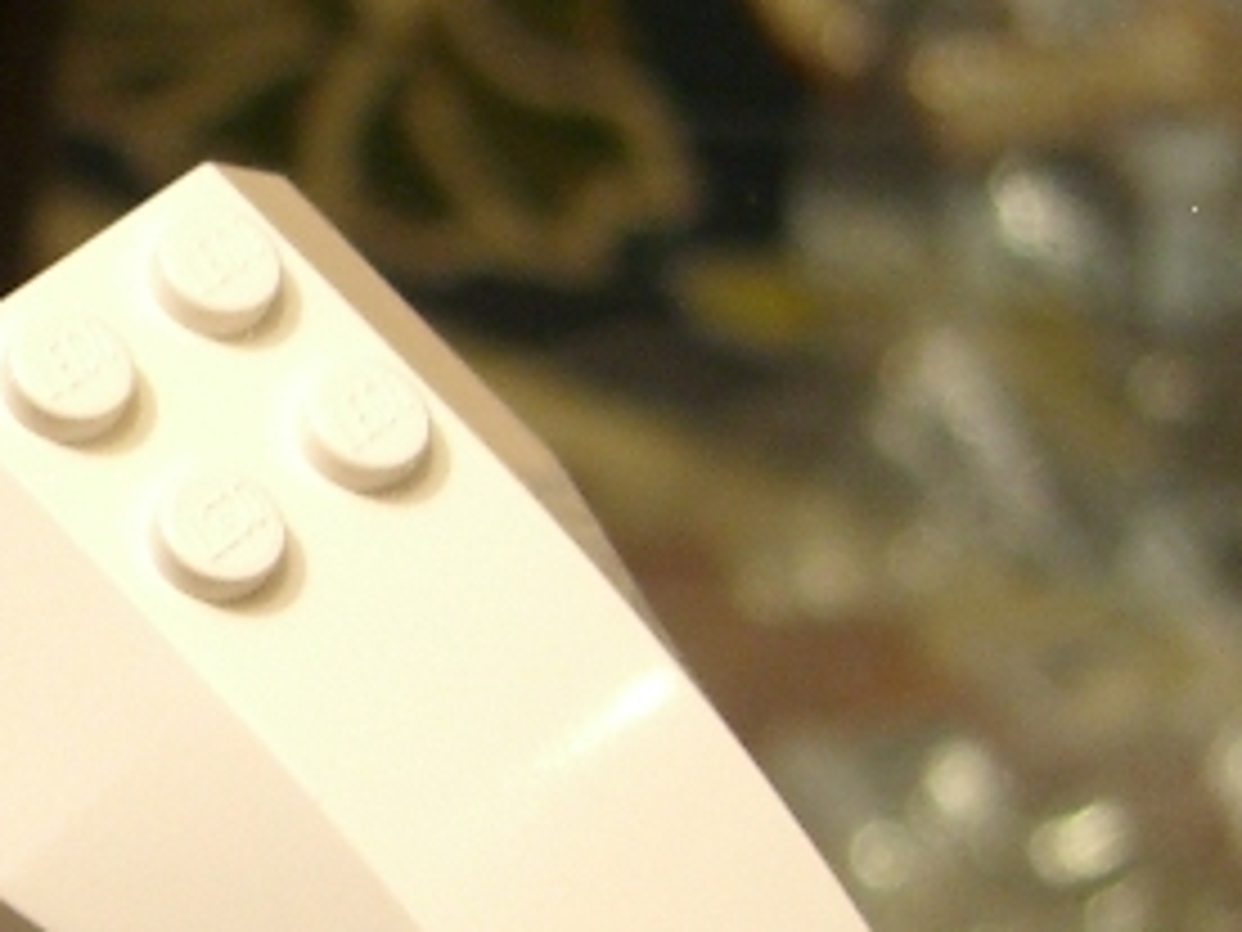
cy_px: 428
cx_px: -266
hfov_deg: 13.6
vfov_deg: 10.5
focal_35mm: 141
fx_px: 5059
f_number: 2.8
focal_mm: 7.9
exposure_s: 1/8
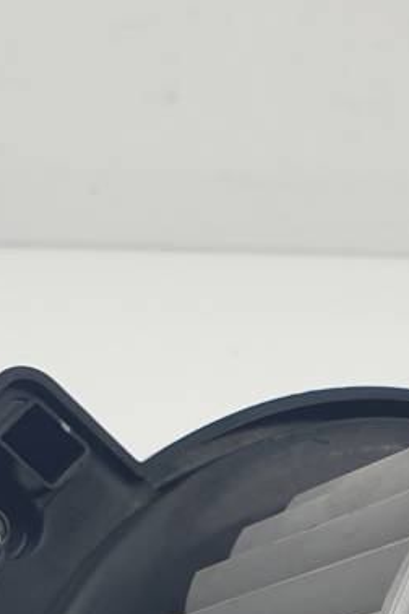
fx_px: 1755
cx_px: 485
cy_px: 864
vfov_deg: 18.1
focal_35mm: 103
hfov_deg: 13.0
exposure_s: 1/219
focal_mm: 4.3
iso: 50
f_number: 2.4
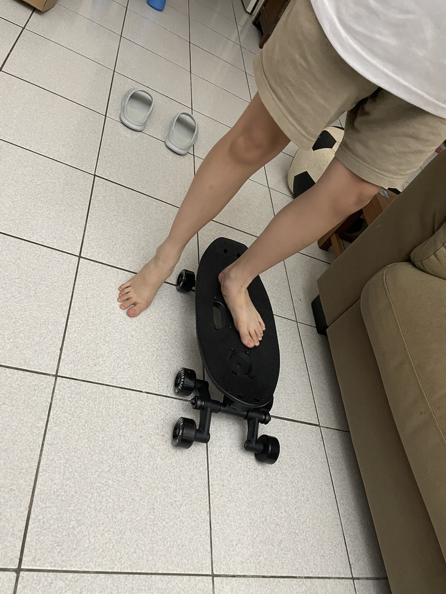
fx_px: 447
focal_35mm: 26
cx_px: 223
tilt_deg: -40.6
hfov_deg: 53.1
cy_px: 297
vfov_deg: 67.3
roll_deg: -39.1
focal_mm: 4.2
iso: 400
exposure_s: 1/60
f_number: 1.6
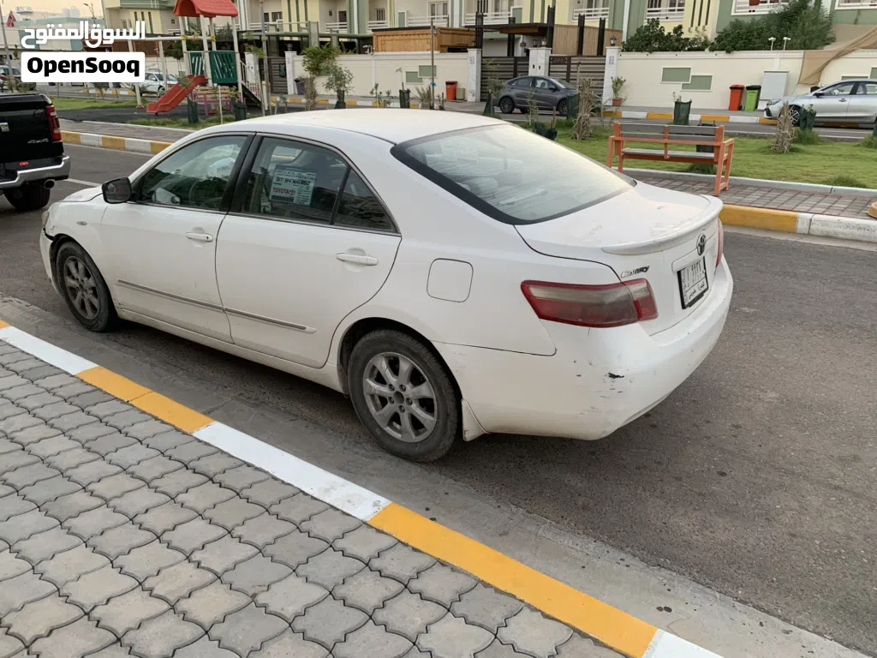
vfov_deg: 53.1
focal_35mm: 26
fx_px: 659
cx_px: 438
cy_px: 329
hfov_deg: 67.3
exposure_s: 1/121
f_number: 1.8
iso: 100
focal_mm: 4.25
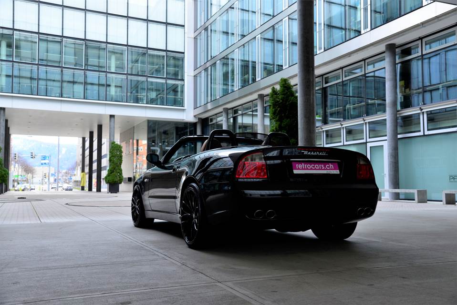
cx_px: 228
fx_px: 445
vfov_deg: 37.9
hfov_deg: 54.4
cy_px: 152
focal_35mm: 35
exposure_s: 1/60
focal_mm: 35
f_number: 5.6
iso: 800
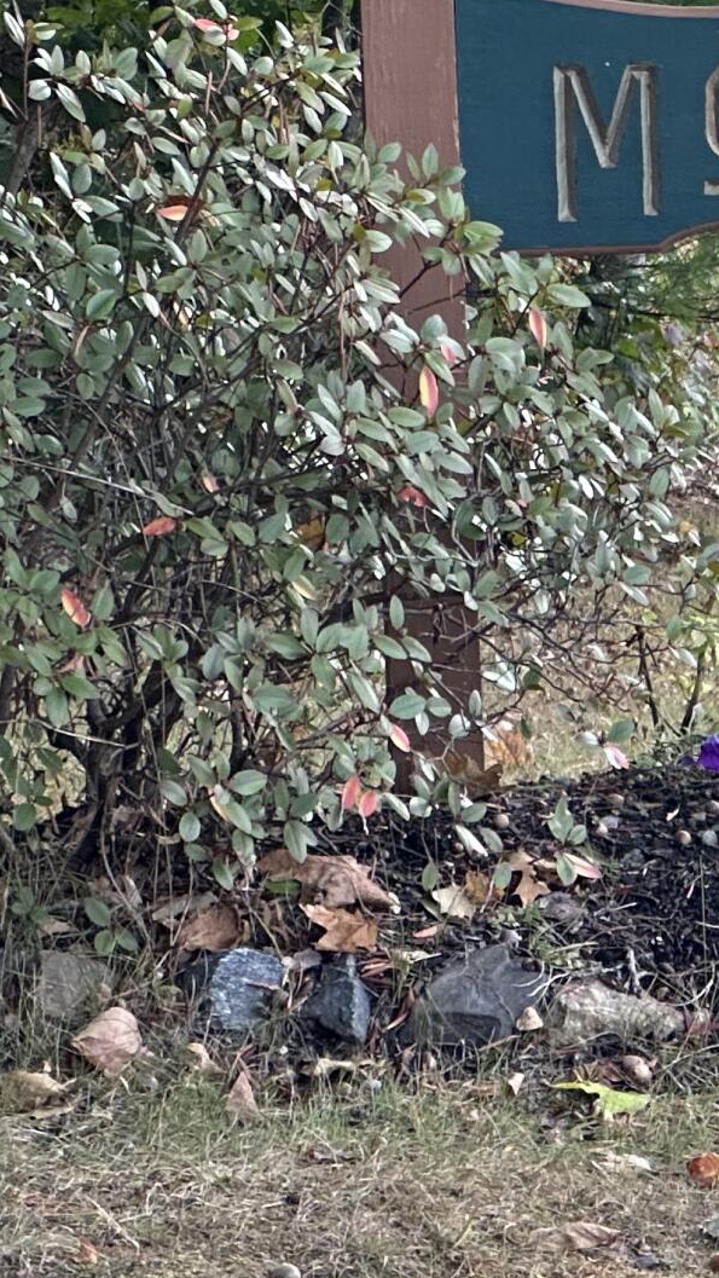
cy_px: 170
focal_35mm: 238
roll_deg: +1.0
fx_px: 8062
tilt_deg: -4.5
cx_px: 1386
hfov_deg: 5.0
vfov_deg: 9.0
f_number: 2.8
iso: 32
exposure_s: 1/99
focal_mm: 9
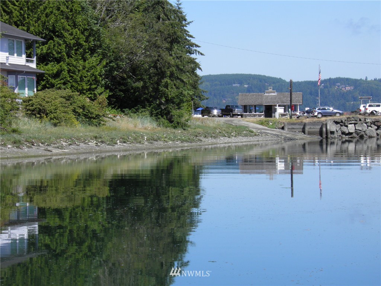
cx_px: 190
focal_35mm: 112
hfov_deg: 17.6
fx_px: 1233
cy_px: 143
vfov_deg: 13.2
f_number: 5.6
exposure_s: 1/250
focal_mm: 20.2
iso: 50
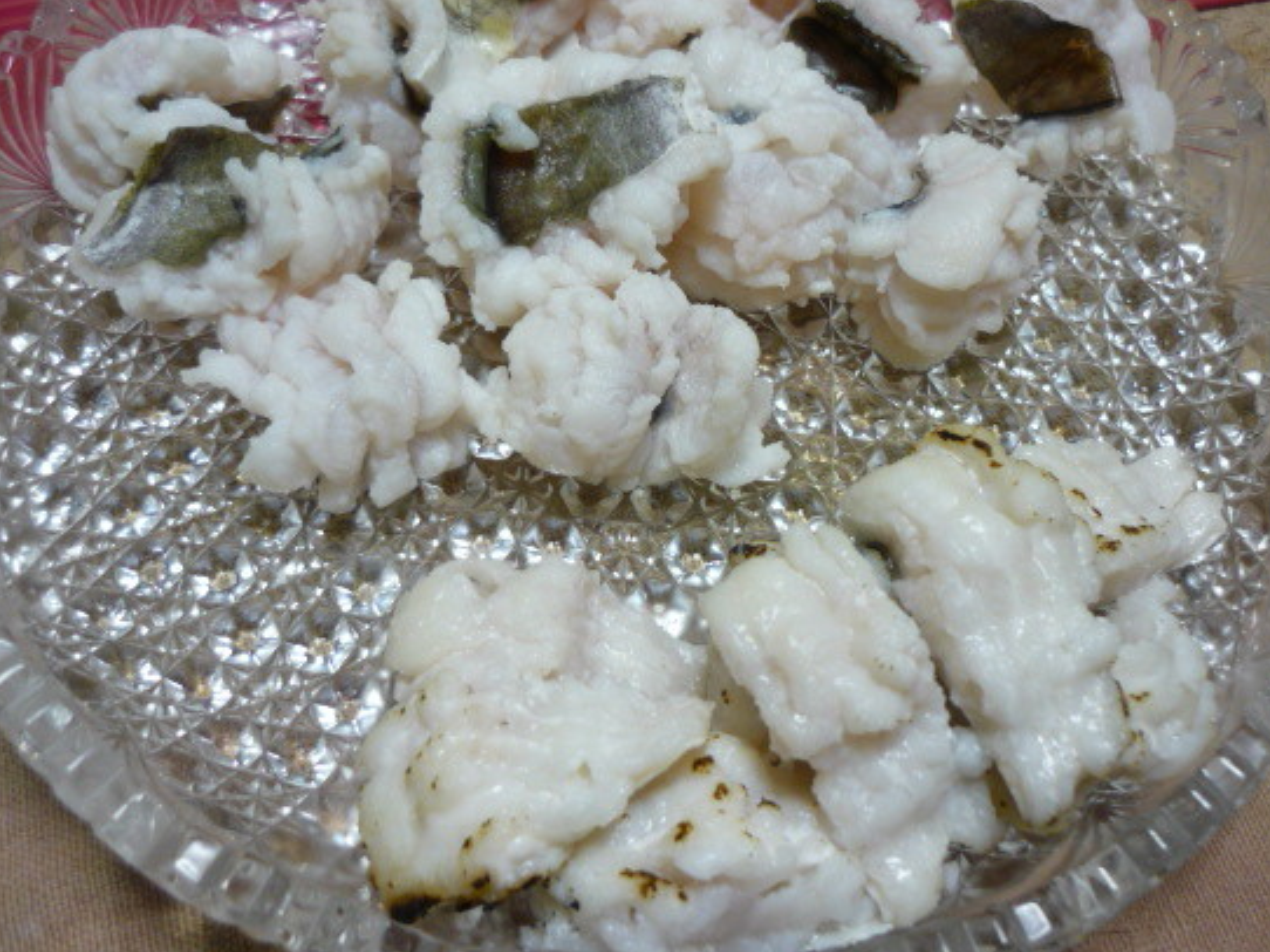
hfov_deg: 47.9
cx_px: 628
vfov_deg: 36.7
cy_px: 410
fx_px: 1430
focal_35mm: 39
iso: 125
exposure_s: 1/30
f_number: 2.8
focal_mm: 5.5
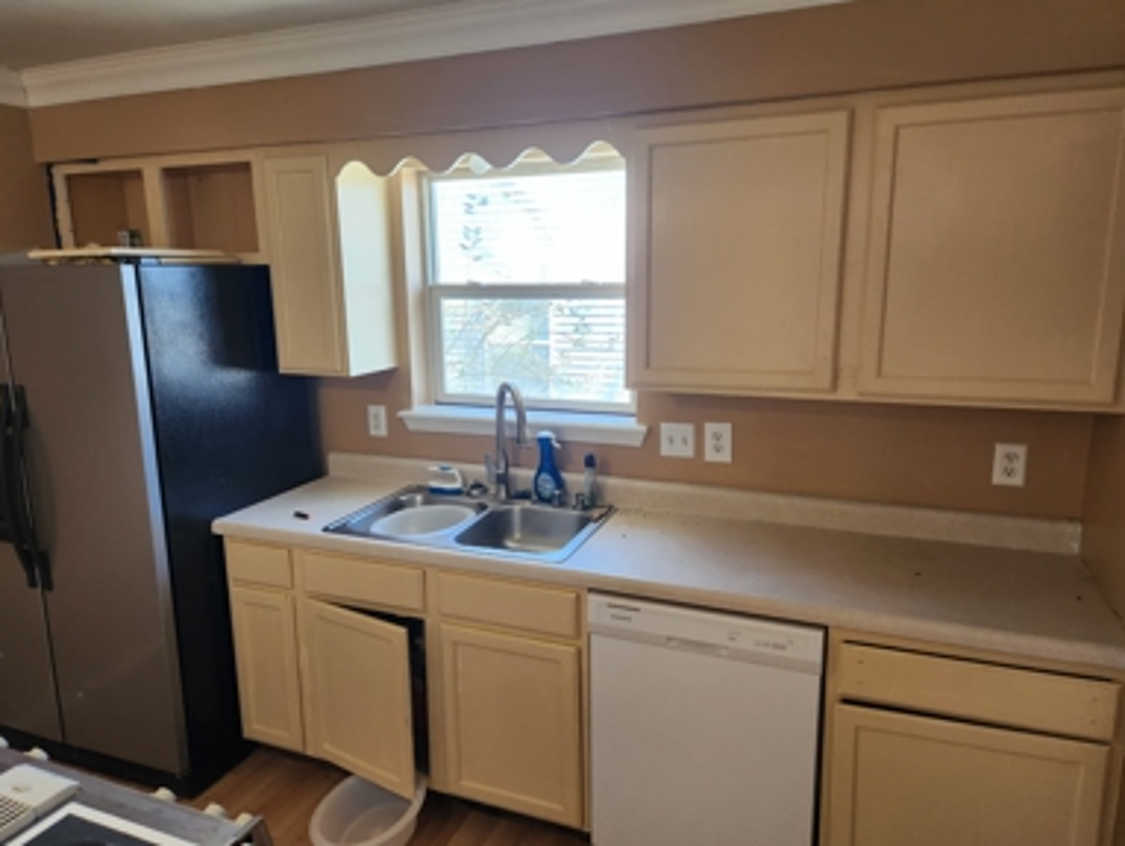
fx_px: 781
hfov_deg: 71.5
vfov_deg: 56.9
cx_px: 549
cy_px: 417
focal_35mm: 24
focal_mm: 5.4
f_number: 1.8
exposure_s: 1/120
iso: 200
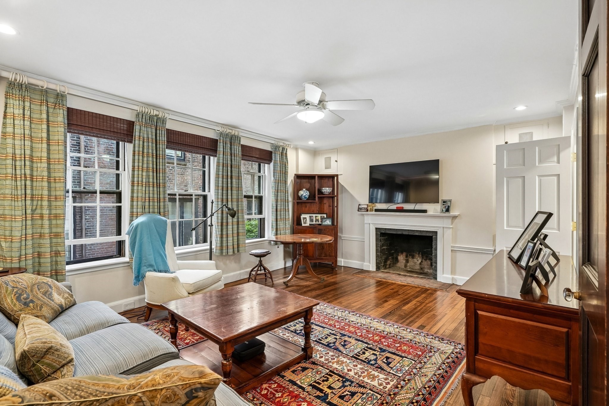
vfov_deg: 70.4
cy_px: 203
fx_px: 288
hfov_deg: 93.3
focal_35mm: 17
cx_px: 304
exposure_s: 1/5
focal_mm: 17
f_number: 8
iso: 400
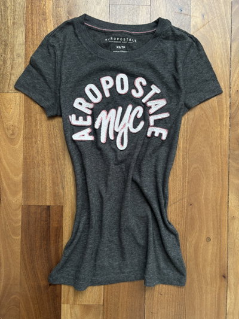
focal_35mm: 26
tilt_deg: -89.3
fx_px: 239
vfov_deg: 67.3
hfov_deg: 53.1
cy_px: 160
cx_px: 120
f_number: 1.6
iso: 100
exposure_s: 1/60
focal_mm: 5.96
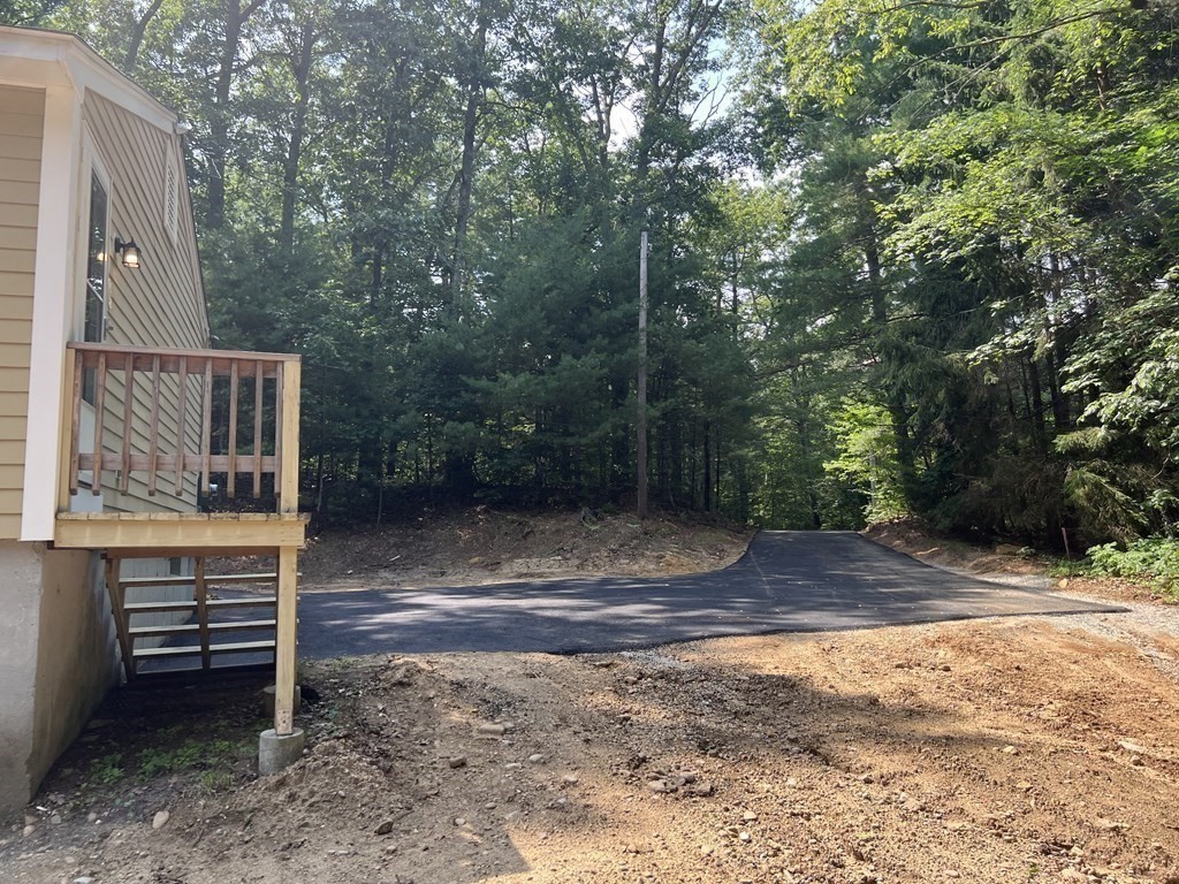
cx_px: 590
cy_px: 442
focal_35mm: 26
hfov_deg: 67.3
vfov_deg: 53.1
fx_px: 886
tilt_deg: +5.8
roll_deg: +0.4
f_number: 1.5
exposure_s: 1/621
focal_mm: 5.7
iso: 50
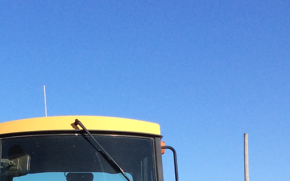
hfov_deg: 20.7
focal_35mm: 99
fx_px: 782
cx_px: 45
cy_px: 298
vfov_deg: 12.4
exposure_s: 1/1271
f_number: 2.4
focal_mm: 3.3
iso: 32
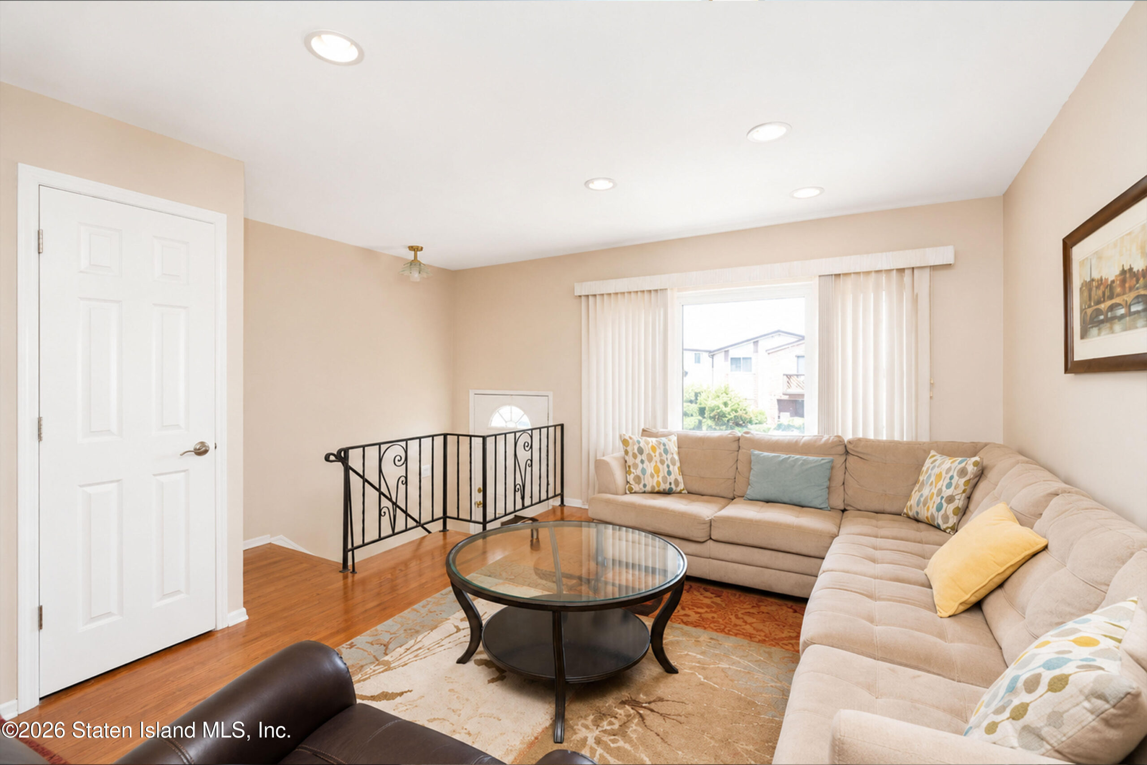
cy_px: 382
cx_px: 574
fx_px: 510
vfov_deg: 73.8
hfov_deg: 96.7
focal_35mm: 16
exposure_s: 1/40
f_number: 4.5
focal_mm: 16
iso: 64
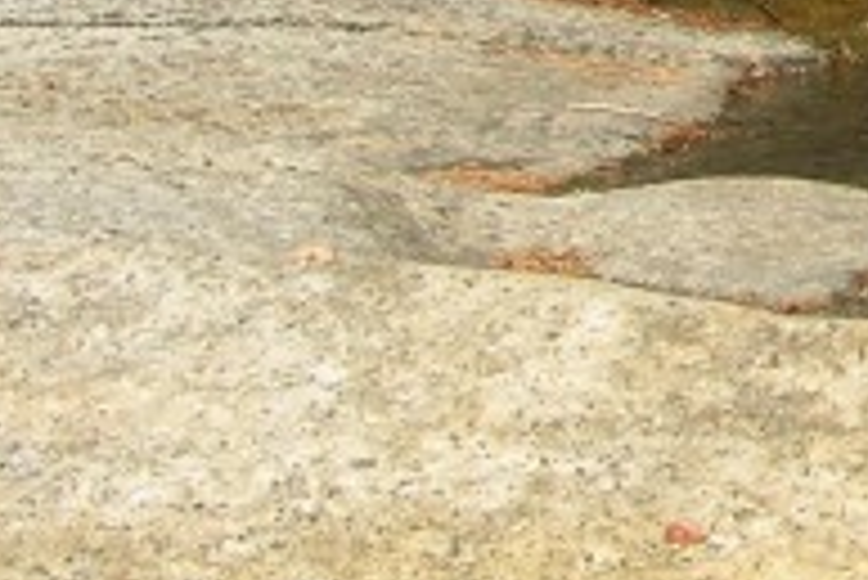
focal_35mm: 193
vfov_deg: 7.0
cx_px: 1570
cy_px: -364
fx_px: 4657
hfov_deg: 10.1
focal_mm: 8.9
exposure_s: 1/190
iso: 50
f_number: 6.3
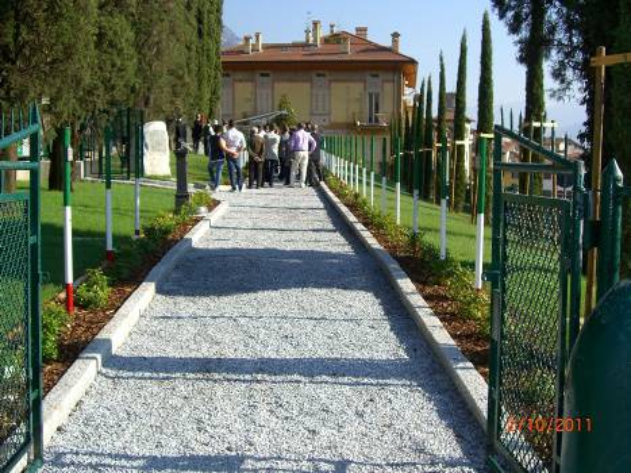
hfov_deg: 41.2
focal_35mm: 46
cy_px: 236
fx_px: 838
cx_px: 316
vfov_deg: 31.5
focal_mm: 9.6
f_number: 3.1
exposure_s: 1/500
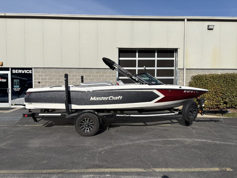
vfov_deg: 53.1
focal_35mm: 26
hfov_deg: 67.3
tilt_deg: -1.5
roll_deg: -0.5
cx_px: 118
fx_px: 178
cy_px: 89
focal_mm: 5.96
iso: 50
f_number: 1.6
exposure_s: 1/7813
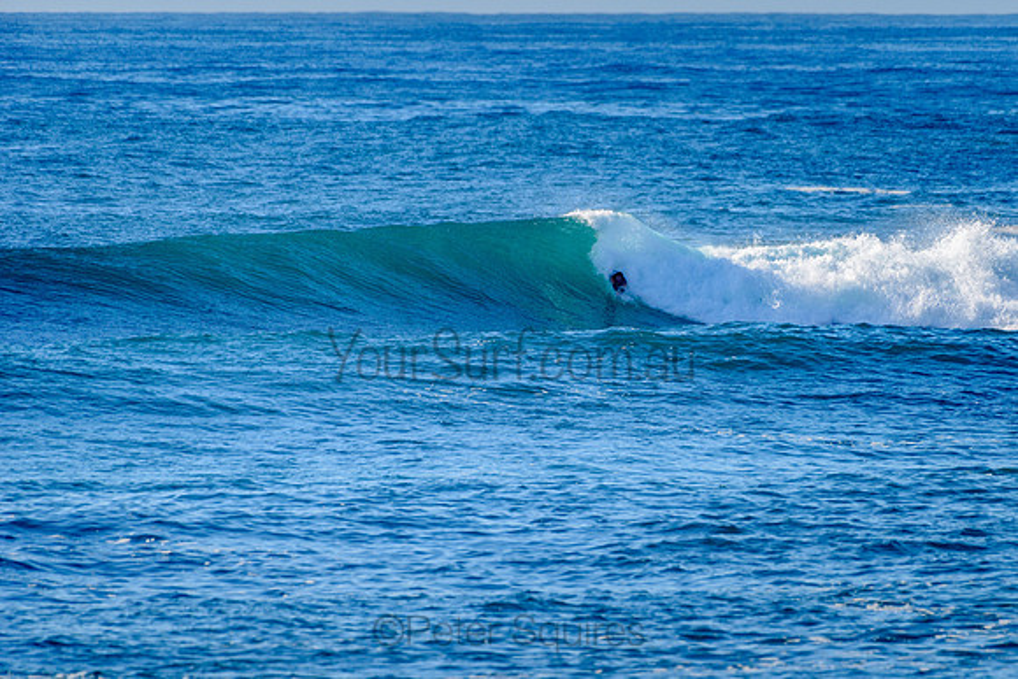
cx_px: 624
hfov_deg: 3.4
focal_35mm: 613
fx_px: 17344
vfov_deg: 2.2
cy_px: 289
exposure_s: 1/2000
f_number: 5.6
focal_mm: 500
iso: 250
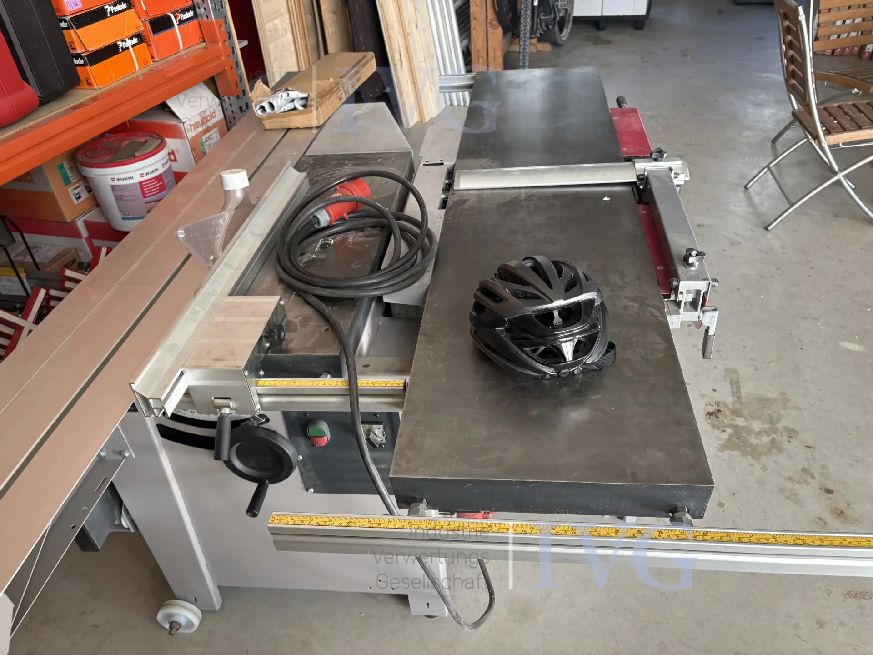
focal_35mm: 26
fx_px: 656
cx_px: 436
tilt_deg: -35.4
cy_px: 328
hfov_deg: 67.3
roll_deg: +1.6
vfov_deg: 53.1
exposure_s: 1/98
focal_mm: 5.96
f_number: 1.6
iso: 125
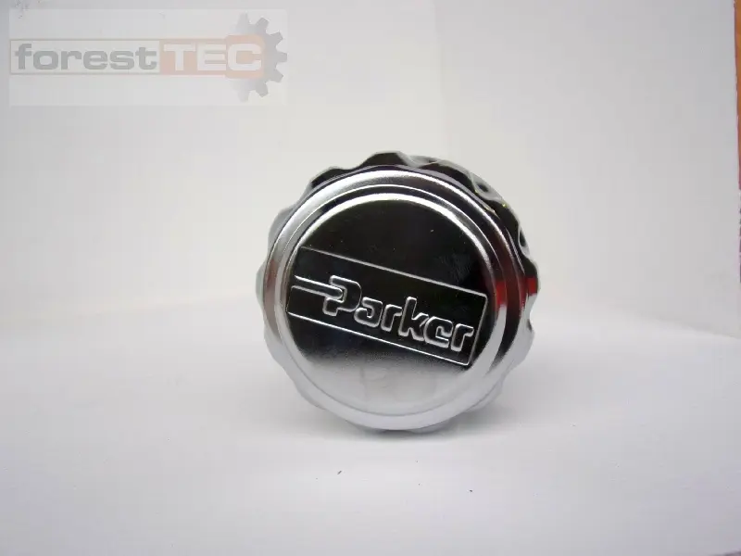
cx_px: 370
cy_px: 278
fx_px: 514
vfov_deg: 56.8
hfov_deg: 71.6
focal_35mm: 24
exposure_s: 1/56
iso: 80
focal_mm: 4.3
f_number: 3.3
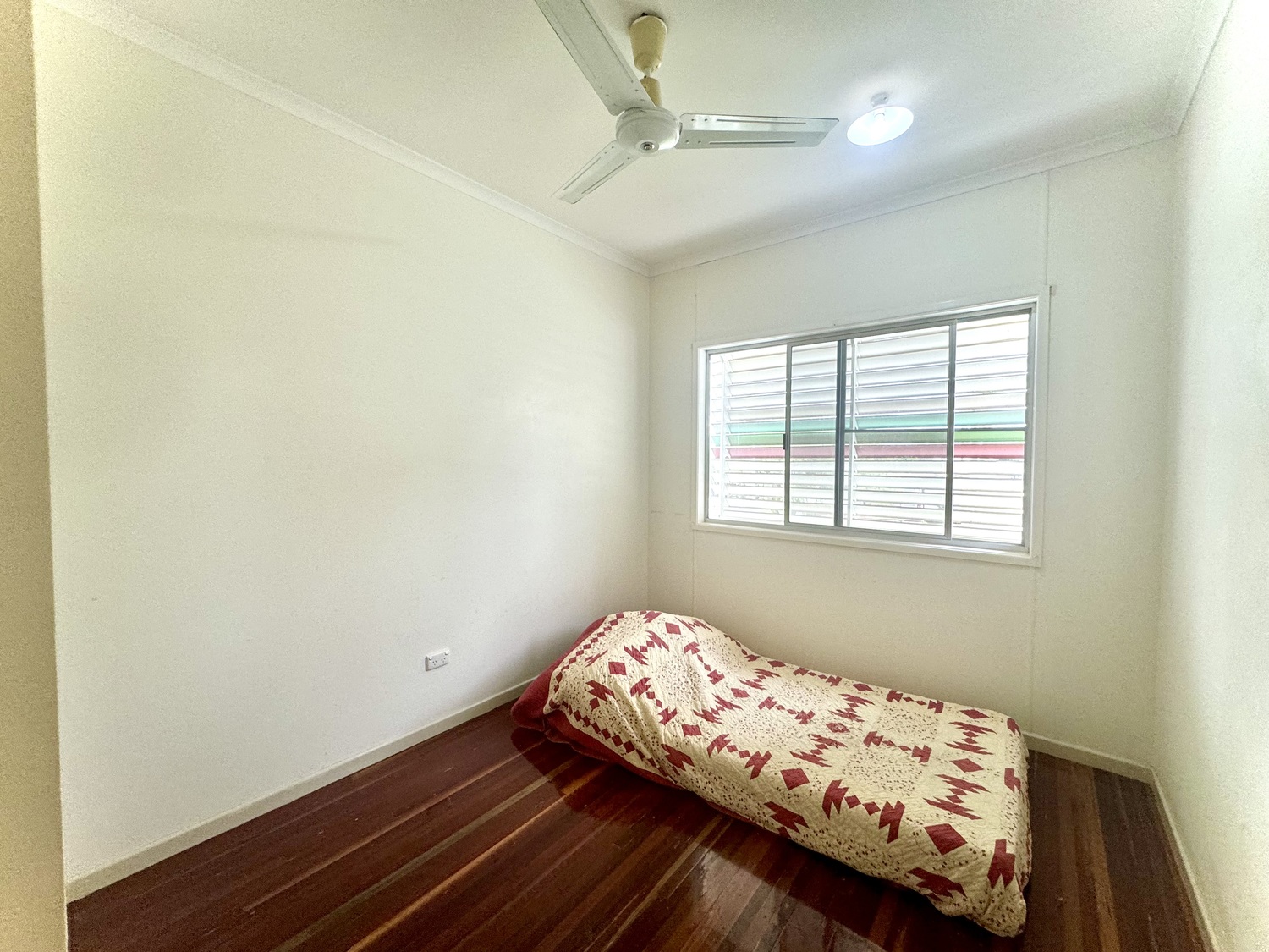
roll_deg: +0.0
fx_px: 513
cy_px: 476
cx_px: 634
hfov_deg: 102.1
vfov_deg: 85.7
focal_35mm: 14
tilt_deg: -2.4
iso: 125
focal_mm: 2.22
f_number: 2.2
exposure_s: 1/100
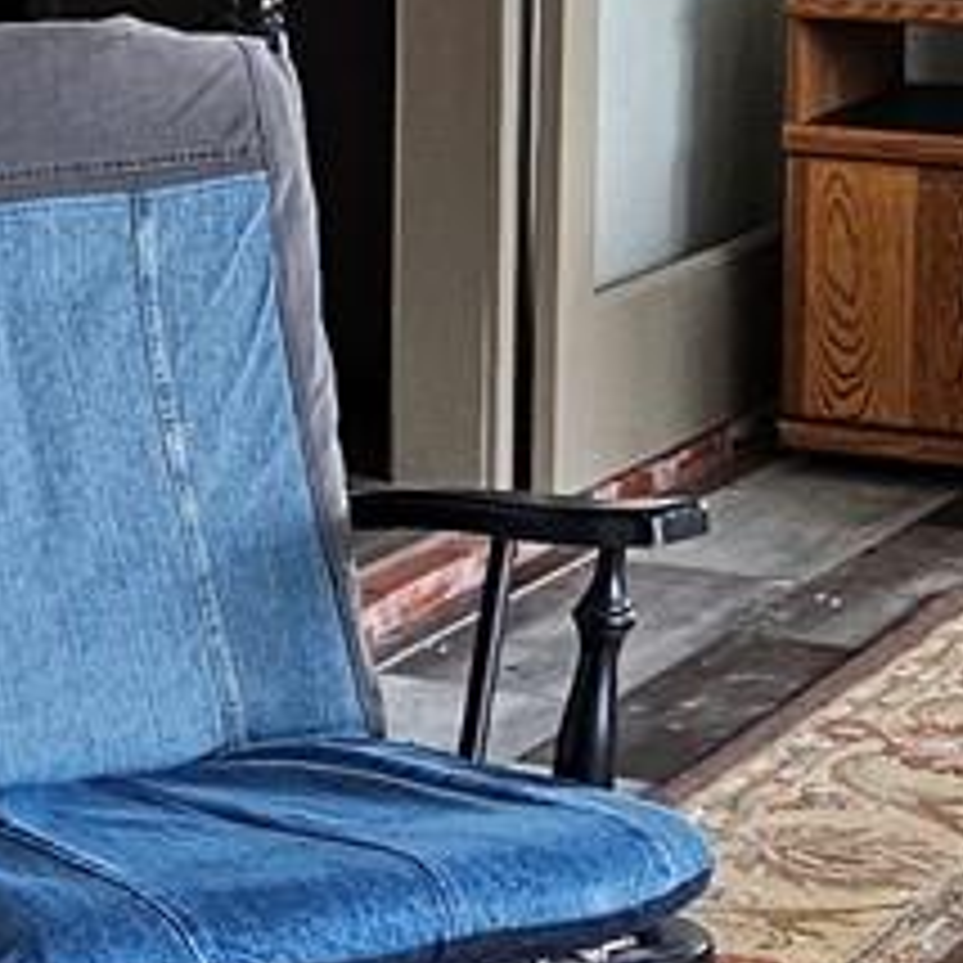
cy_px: 126
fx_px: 4784
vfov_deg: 11.4
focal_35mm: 152
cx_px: -18
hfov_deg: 11.4
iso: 160
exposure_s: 1/120
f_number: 1.8
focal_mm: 5.4
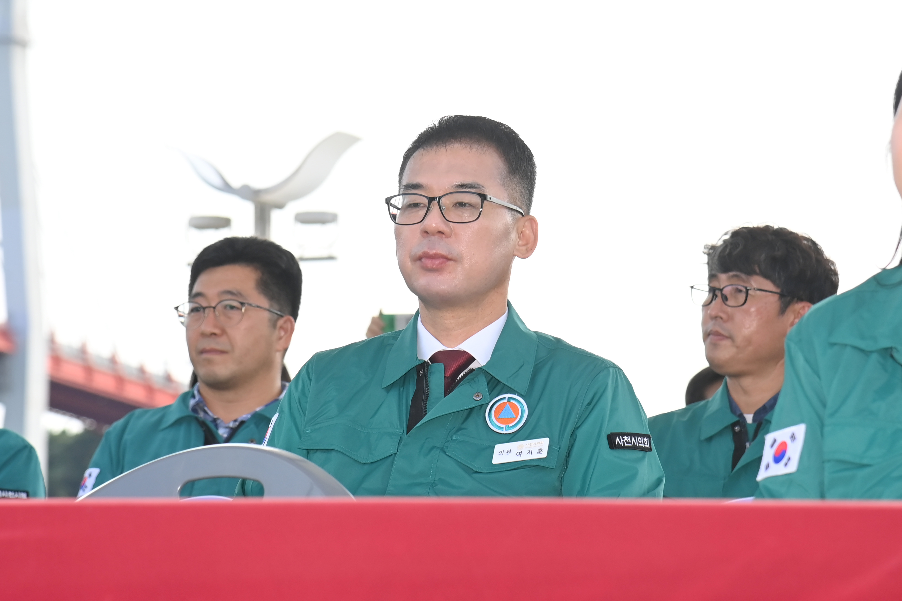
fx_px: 3006
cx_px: 451
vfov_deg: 11.4
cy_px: 300
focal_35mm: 120
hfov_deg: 17.1
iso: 400
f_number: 7.1
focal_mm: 120
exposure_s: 1/320
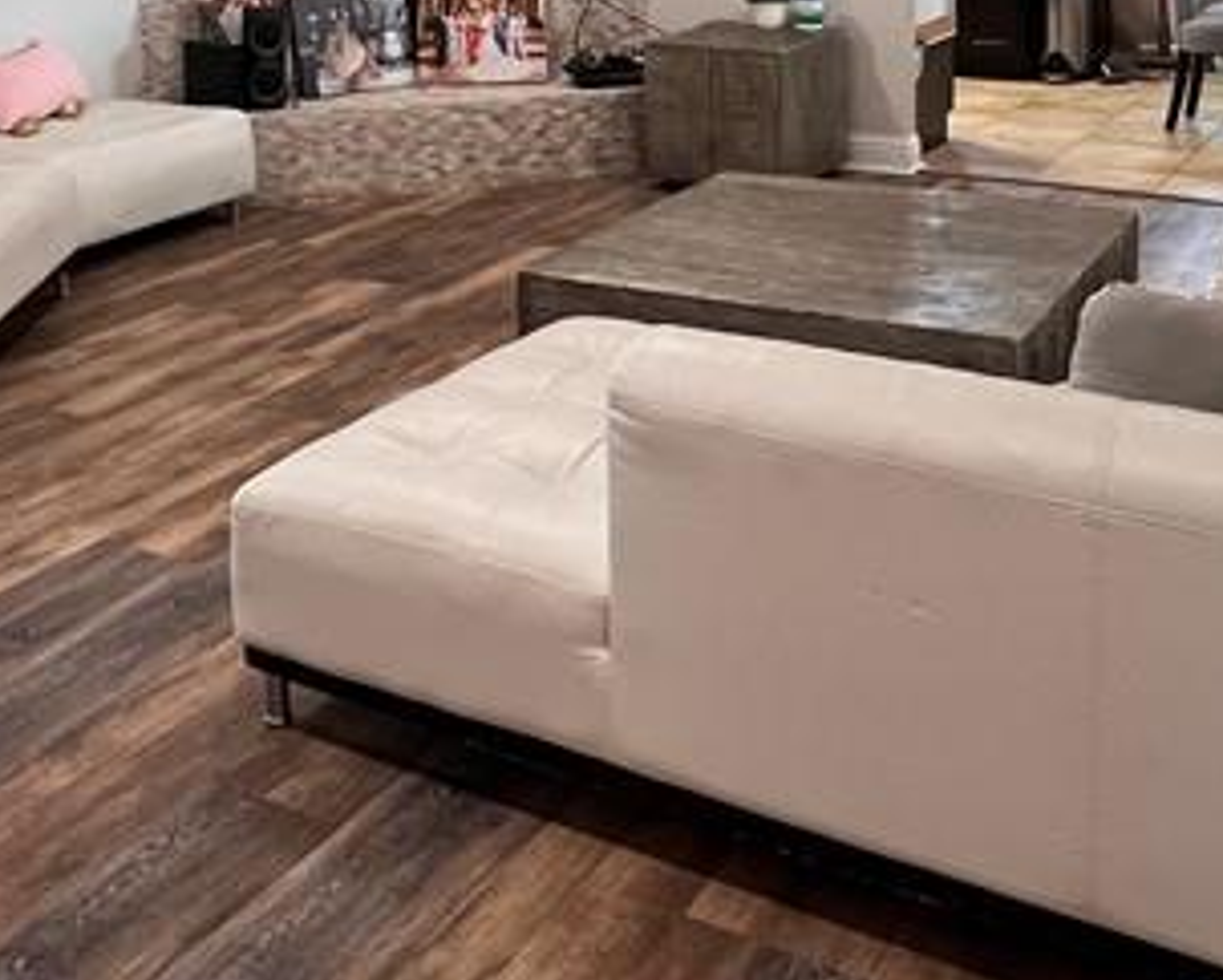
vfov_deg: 32.3
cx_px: 563
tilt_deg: -7.9
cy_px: 12
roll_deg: +1.0
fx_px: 1557
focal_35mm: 43
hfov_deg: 42.8
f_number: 1.8
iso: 200
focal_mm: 1.57
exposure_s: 1/41
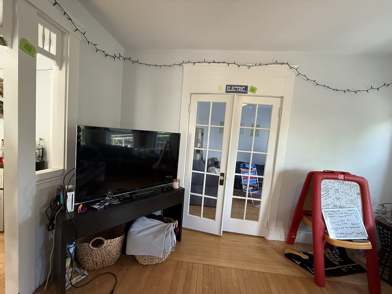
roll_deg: -4.3
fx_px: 159
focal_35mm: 14
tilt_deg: -3.7
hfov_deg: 102.1
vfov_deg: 85.7
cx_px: 196
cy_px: 147
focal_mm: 2.22
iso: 320
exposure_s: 1/120
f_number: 2.2
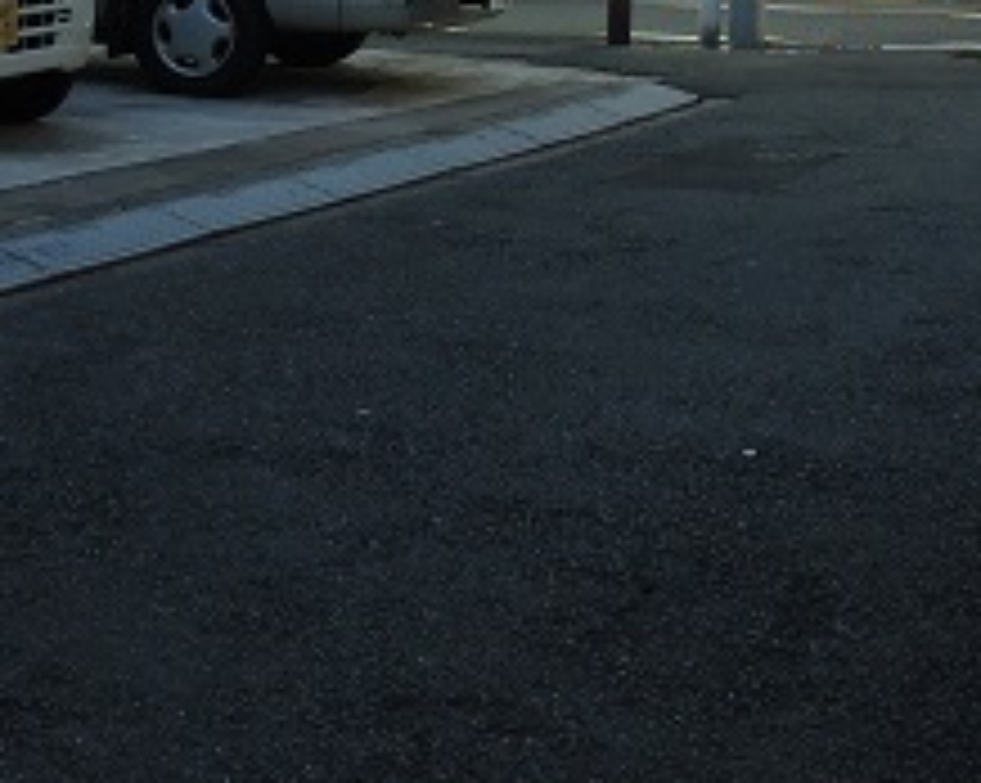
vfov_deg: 16.0
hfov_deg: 20.4
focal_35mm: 94
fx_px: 2727
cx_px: 580
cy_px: -14
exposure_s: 1/25
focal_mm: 7.6
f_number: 2.5
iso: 400
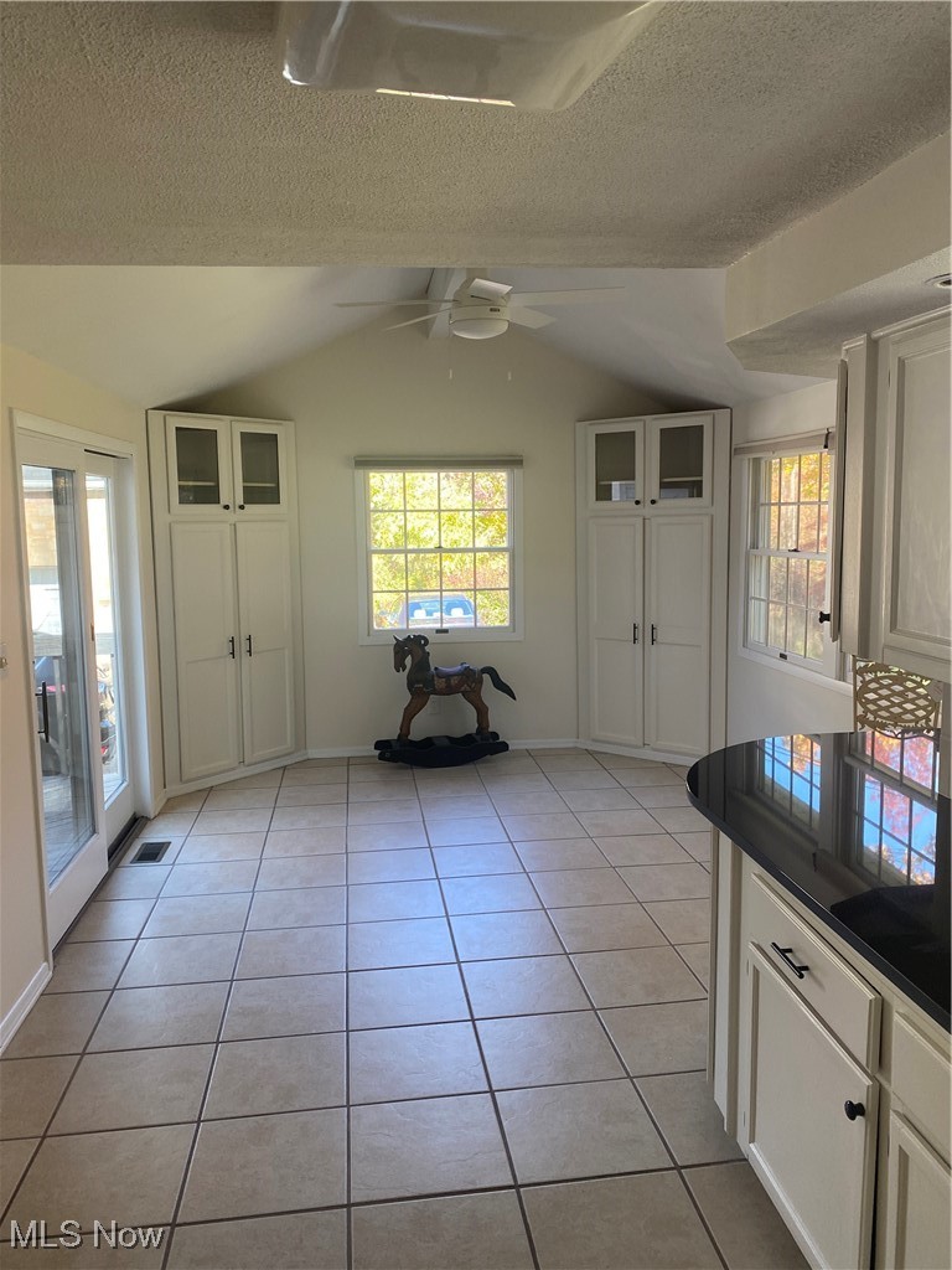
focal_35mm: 26
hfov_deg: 53.1
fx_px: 953
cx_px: 476
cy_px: 635
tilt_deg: -5.4
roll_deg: +1.1
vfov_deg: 67.3
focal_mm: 4.25
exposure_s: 1/121
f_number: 1.8
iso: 100
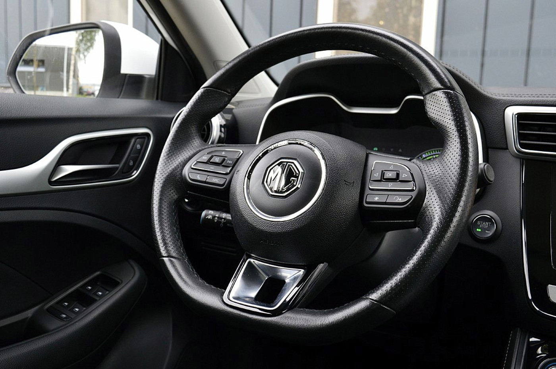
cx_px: 278
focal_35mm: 34
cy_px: 184
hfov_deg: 55.2
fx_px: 532
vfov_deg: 38.3
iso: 800
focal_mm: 23
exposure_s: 1/60
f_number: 6.3
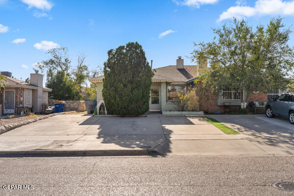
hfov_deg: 54.4
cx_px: 147
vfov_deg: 37.9
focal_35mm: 35
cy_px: 98
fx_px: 286
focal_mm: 35
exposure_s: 1/400
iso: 160
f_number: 2.8
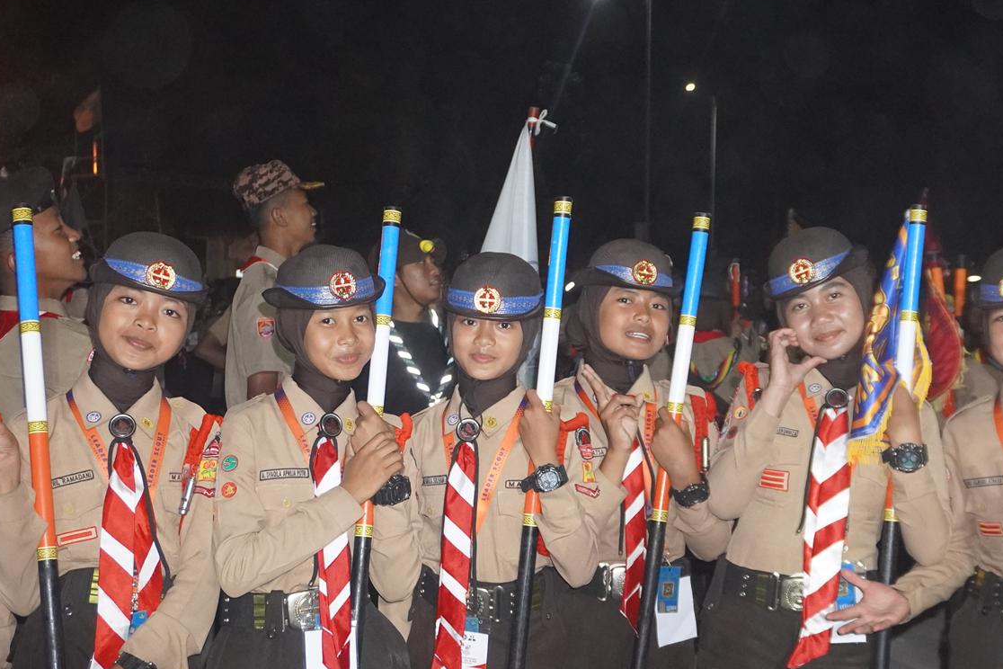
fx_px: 1415
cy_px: 396
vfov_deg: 26.5
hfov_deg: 39.0
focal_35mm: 51
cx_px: 543
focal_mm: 21
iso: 3200
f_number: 4
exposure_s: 1/60
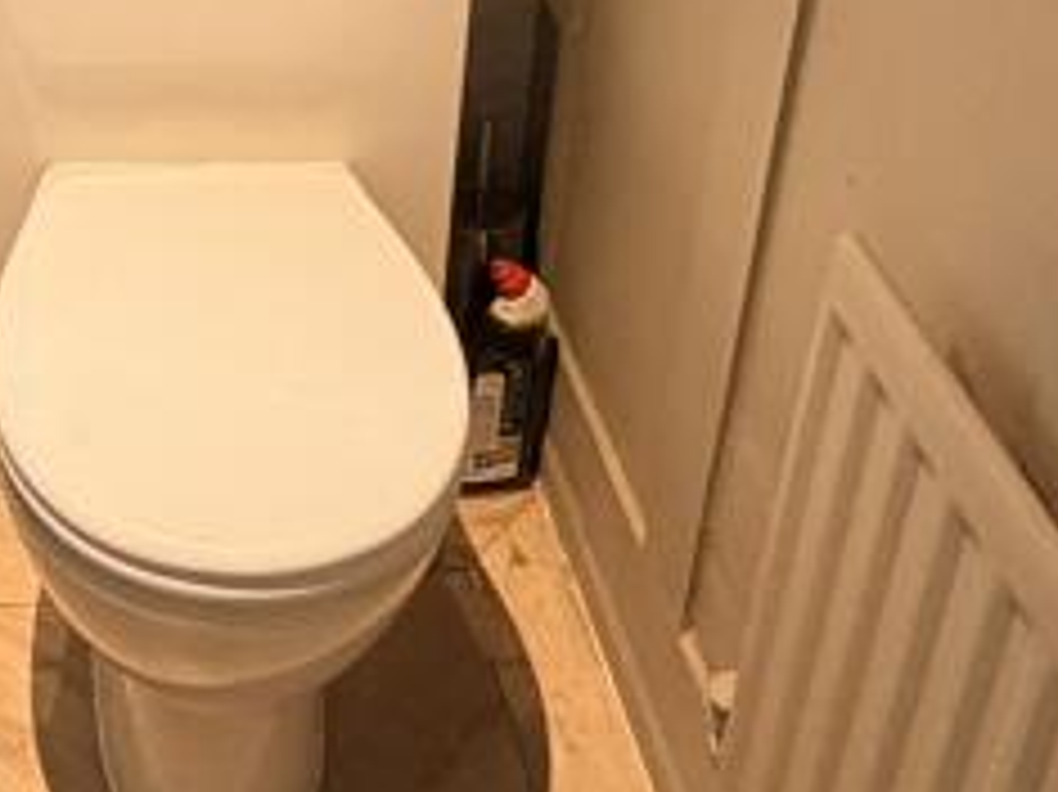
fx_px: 1863
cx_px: 54
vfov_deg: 22.7
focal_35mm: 61
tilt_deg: -26.8
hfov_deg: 30.0
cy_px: -58
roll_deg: +1.6
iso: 250
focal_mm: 2.22
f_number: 2.2
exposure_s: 1/50
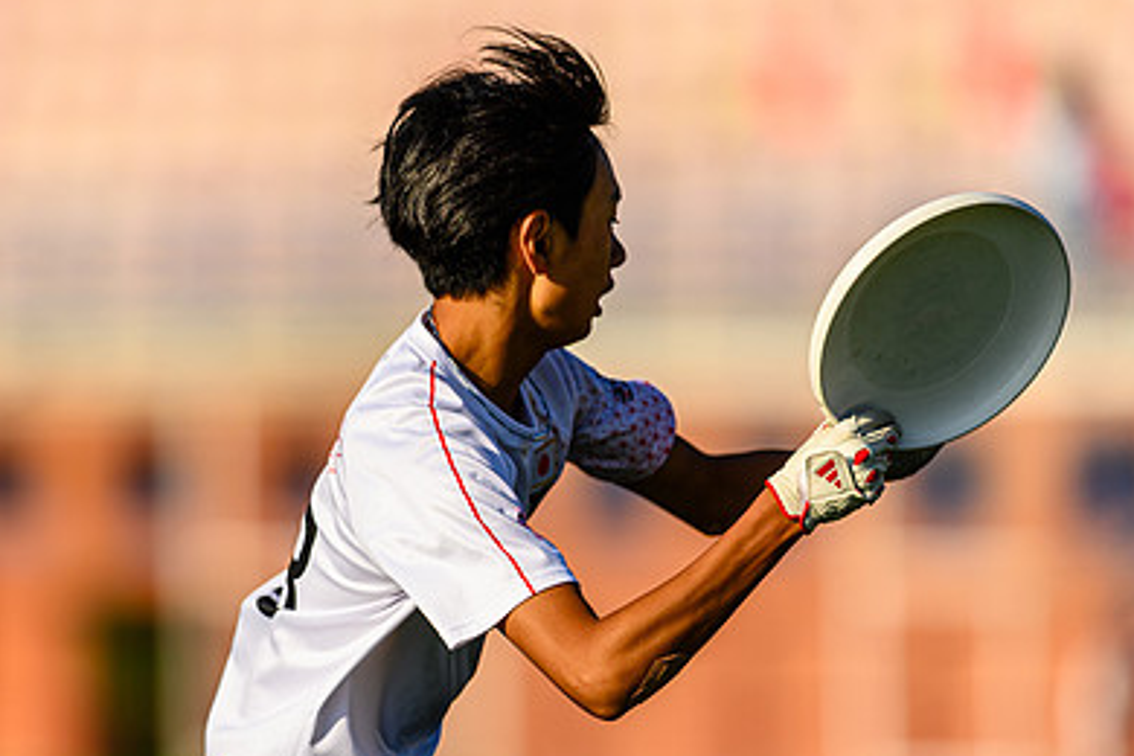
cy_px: 409
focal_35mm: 595
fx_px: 18741
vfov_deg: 2.3
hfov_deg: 3.5
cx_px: 329
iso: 100
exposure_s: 1/1600
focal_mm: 400
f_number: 3.2
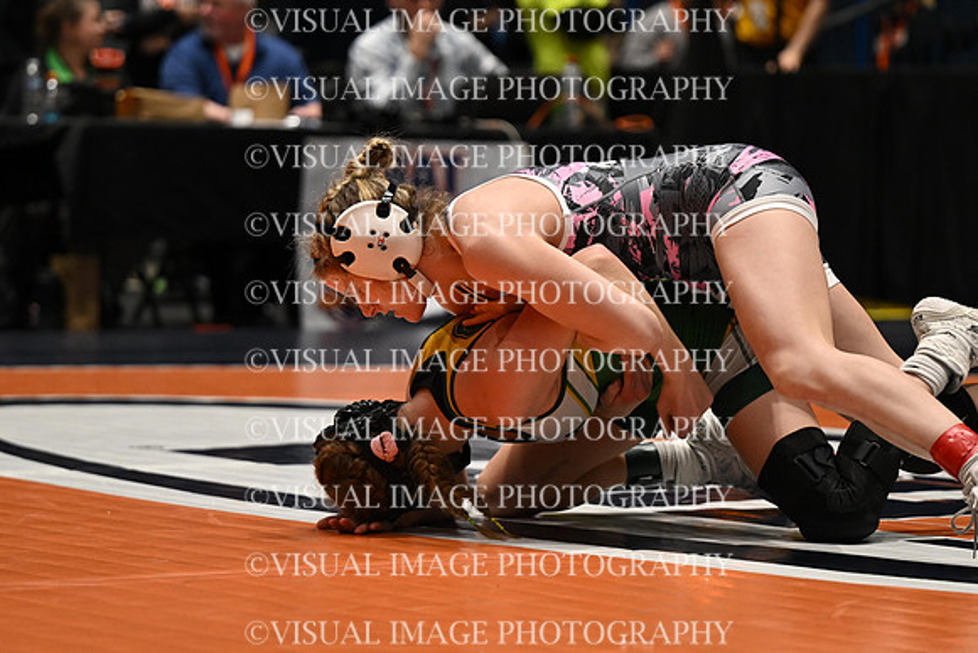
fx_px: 4184
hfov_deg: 13.3
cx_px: 489
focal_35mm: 154
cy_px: 326
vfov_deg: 8.9
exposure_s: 1/767
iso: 1800
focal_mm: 103
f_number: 2.8
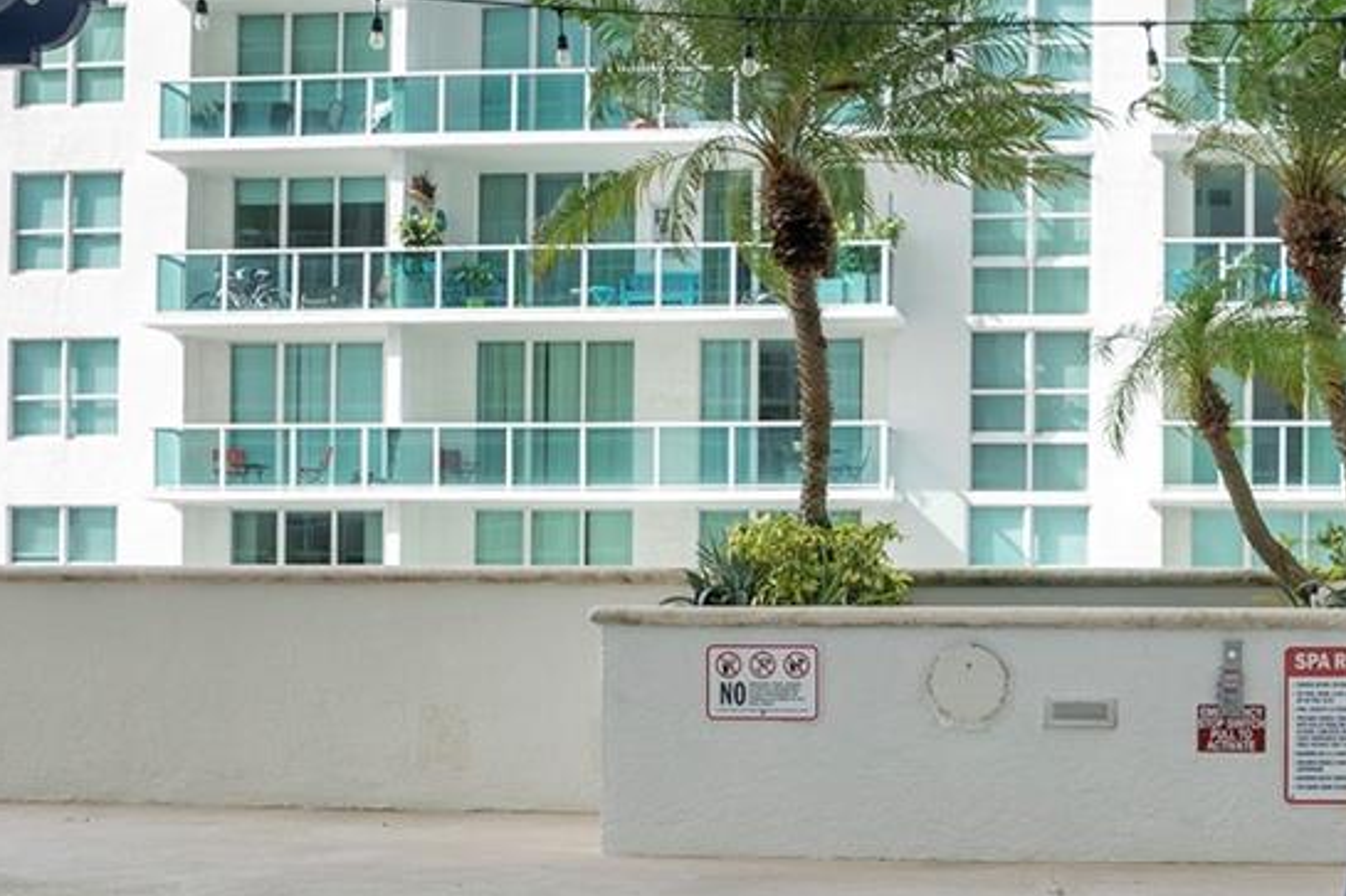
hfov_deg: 40.4
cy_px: 637
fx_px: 1757
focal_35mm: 47
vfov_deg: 28.3
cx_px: 1055
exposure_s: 1/250
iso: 100
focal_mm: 16
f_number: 5
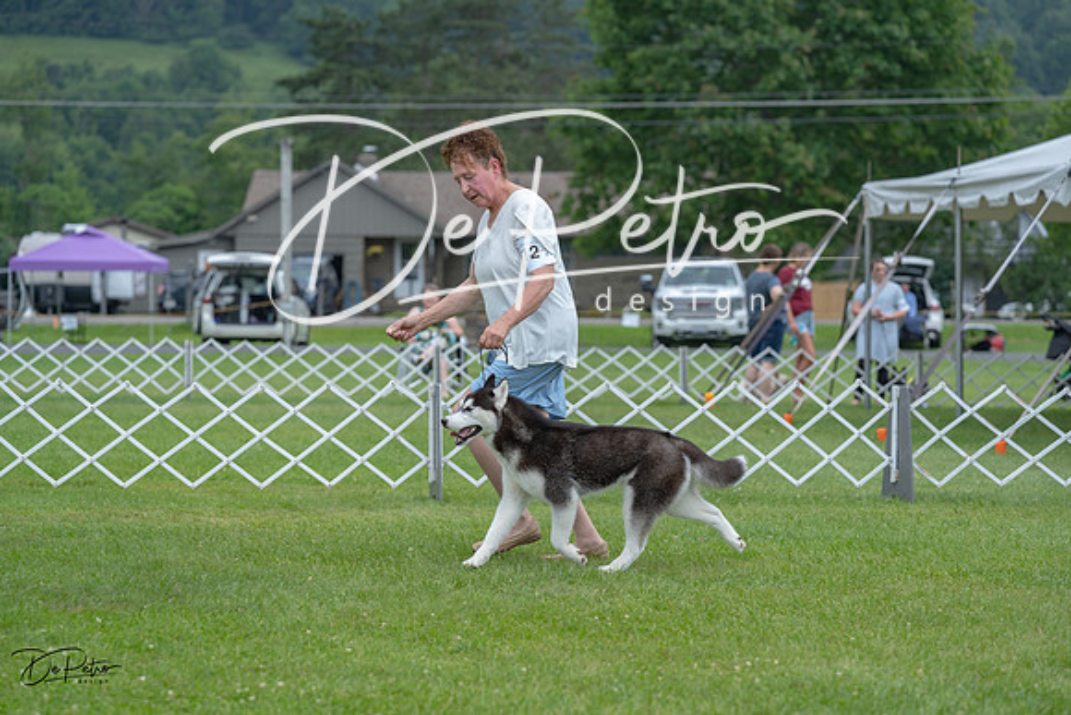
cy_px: 358
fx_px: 3541
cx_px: 536
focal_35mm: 119
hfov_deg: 17.2
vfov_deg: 11.5
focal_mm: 119
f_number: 4.5
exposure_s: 1/1000
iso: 400
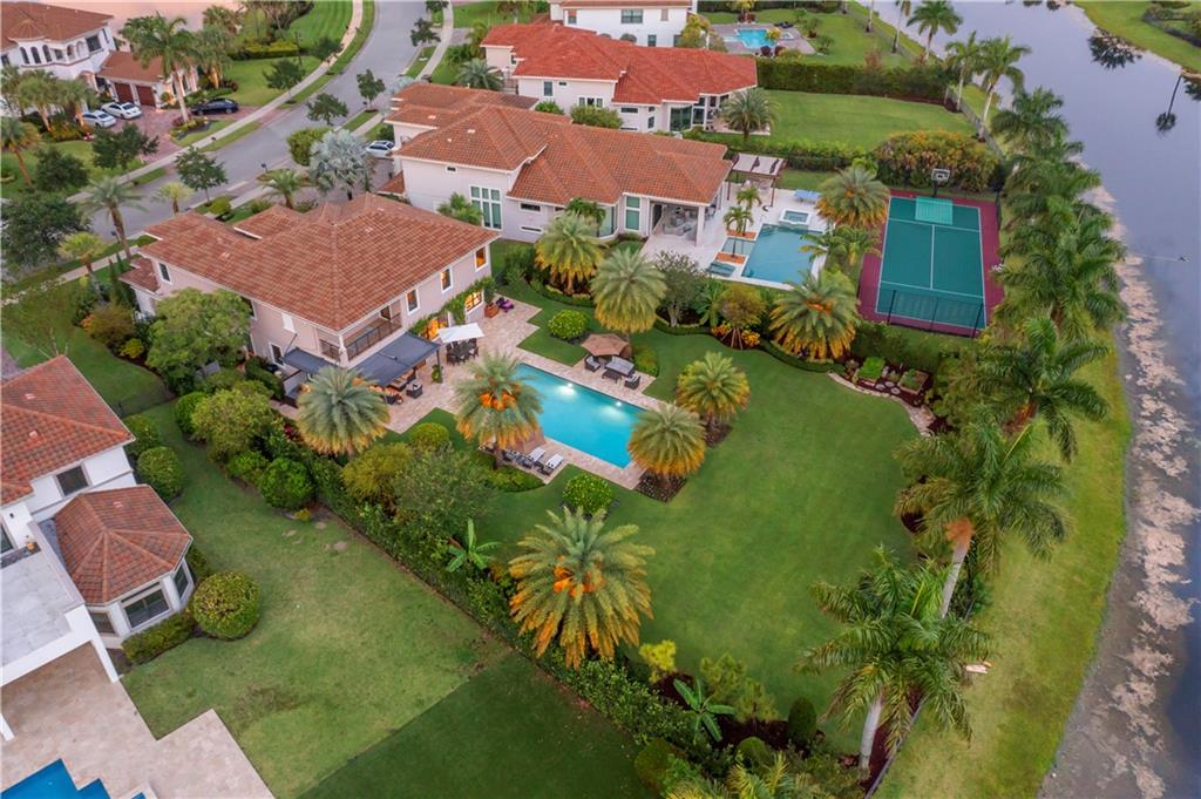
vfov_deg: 46.3
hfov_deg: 65.5
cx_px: 600
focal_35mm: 28
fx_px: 933
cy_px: 400
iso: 400
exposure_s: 1/50
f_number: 3.2
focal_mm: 10.26
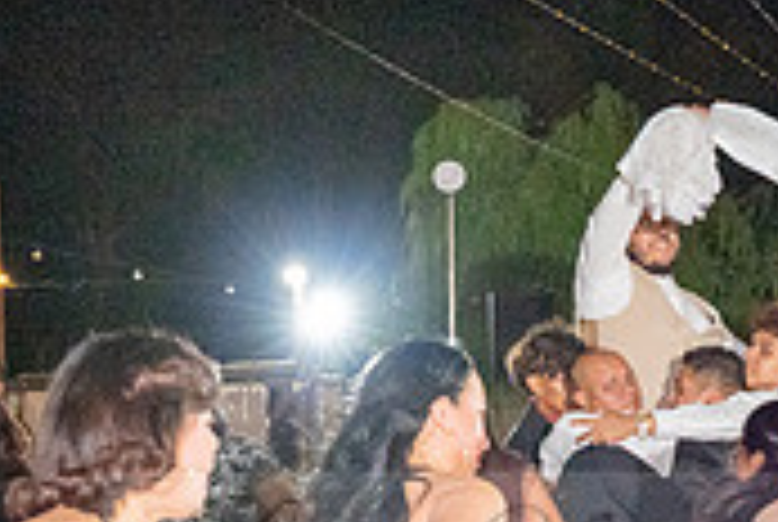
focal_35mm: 102
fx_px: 2208
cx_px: 495
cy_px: 578
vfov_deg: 13.2
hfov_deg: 19.9
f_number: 4
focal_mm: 30.5
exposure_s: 1/320
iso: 4000
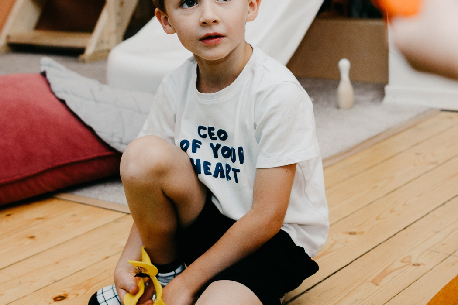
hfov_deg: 24.5
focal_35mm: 83
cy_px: 15
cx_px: 207
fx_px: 1056
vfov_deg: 16.2
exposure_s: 1/160
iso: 200
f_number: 3.2
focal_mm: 34
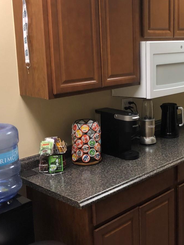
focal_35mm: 50
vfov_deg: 38.1
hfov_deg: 28.3
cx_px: 155
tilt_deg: -10.9
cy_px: 103
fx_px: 354
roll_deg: +0.2
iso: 40
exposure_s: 1/17
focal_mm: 3.99
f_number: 1.8
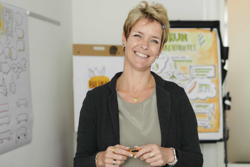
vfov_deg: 19.4
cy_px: 102
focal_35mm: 70
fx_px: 486
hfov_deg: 28.8
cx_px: 149
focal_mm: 50
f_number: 3.2
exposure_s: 1/125
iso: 1600
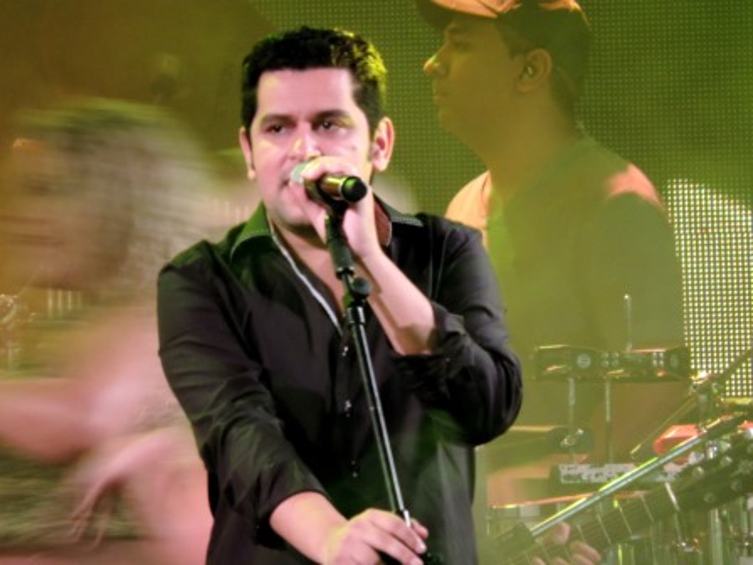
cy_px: 282
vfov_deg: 1.5
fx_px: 21753
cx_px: 376
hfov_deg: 2.0
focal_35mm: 1000
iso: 800
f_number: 5.9
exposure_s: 1/10
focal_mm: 180
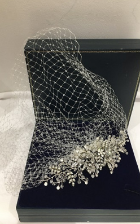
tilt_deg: -37.7
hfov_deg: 40.6
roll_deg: +1.4
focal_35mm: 31
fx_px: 189
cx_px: 72
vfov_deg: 61.2
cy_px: 112
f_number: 2.2
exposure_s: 1/33
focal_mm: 4.15
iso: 160
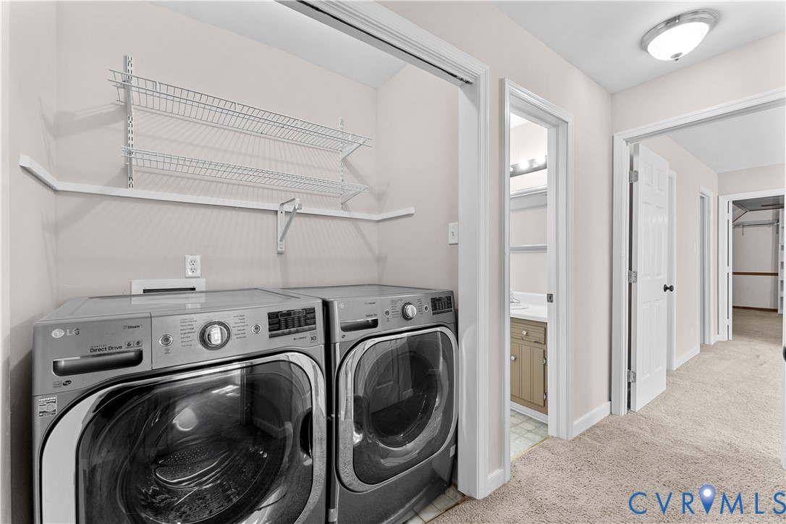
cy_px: 262
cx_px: 393
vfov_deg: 78.5
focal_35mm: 15
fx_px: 321
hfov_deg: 101.5
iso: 1600
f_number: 9
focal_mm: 14.7
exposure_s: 1/10
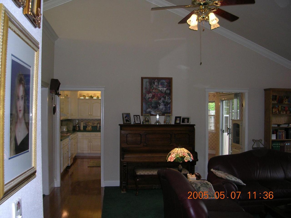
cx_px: 146
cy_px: 109
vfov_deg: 37.7
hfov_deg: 49.0
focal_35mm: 38
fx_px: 319
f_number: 2.8
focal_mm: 5.8
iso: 75
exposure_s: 1/60.1
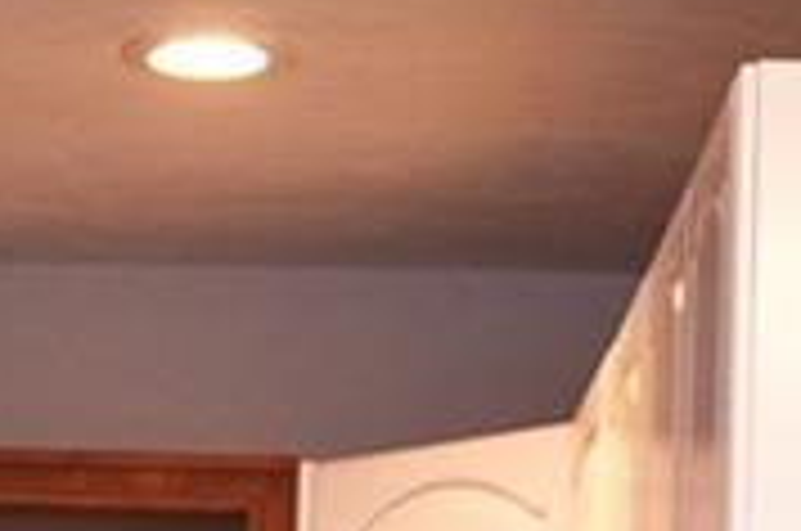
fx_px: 5375
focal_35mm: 242
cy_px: 1357
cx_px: -598
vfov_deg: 5.4
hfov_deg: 8.2
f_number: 2.8
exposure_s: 1/100
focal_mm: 28
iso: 200
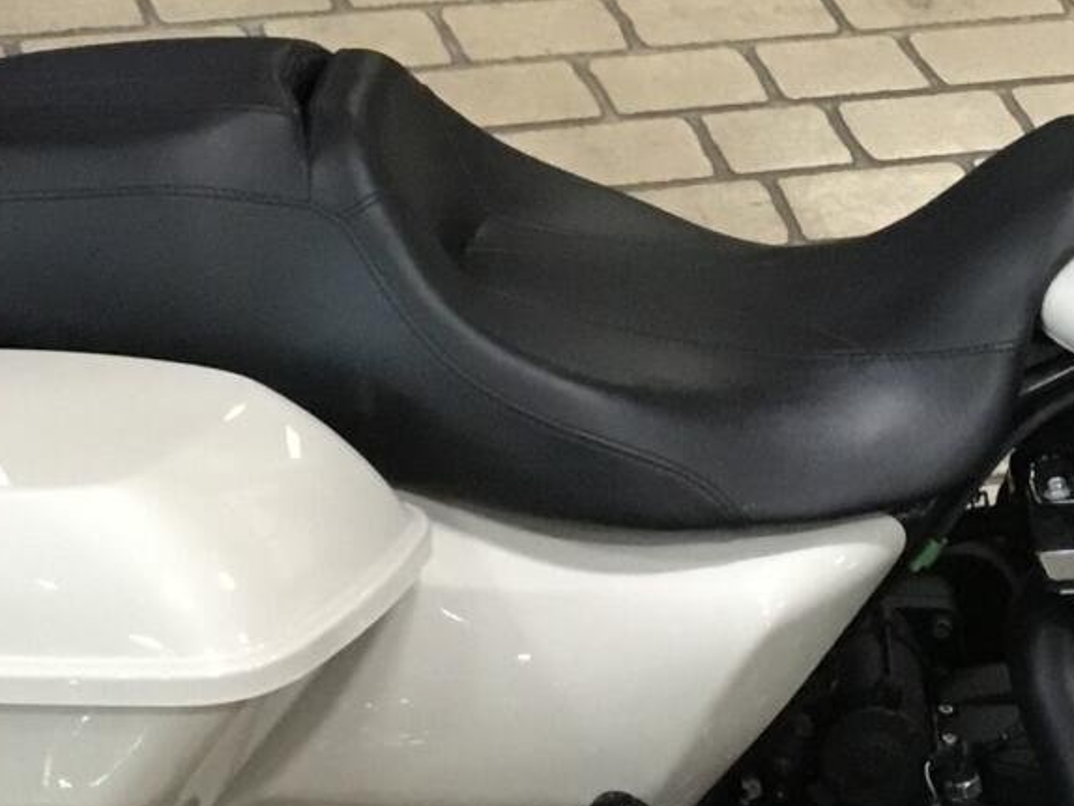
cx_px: 952
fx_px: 3352
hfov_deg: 17.9
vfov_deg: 13.6
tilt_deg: -28.1
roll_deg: -7.2
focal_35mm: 108
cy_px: 140
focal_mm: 3.3
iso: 160
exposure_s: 1/30
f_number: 2.4
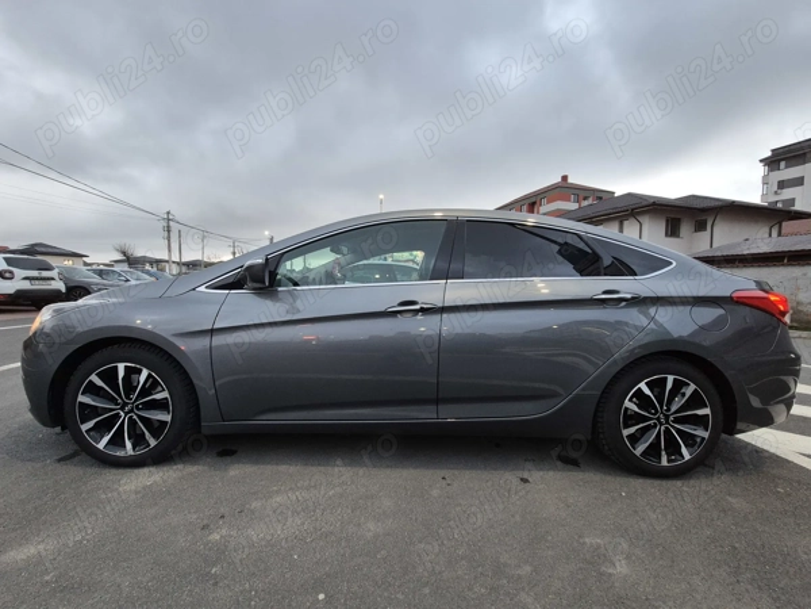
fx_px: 305
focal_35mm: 13
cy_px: 304
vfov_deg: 89.9
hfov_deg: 106.2
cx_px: 406
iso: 250
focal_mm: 2.2
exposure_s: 1/50
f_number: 2.2
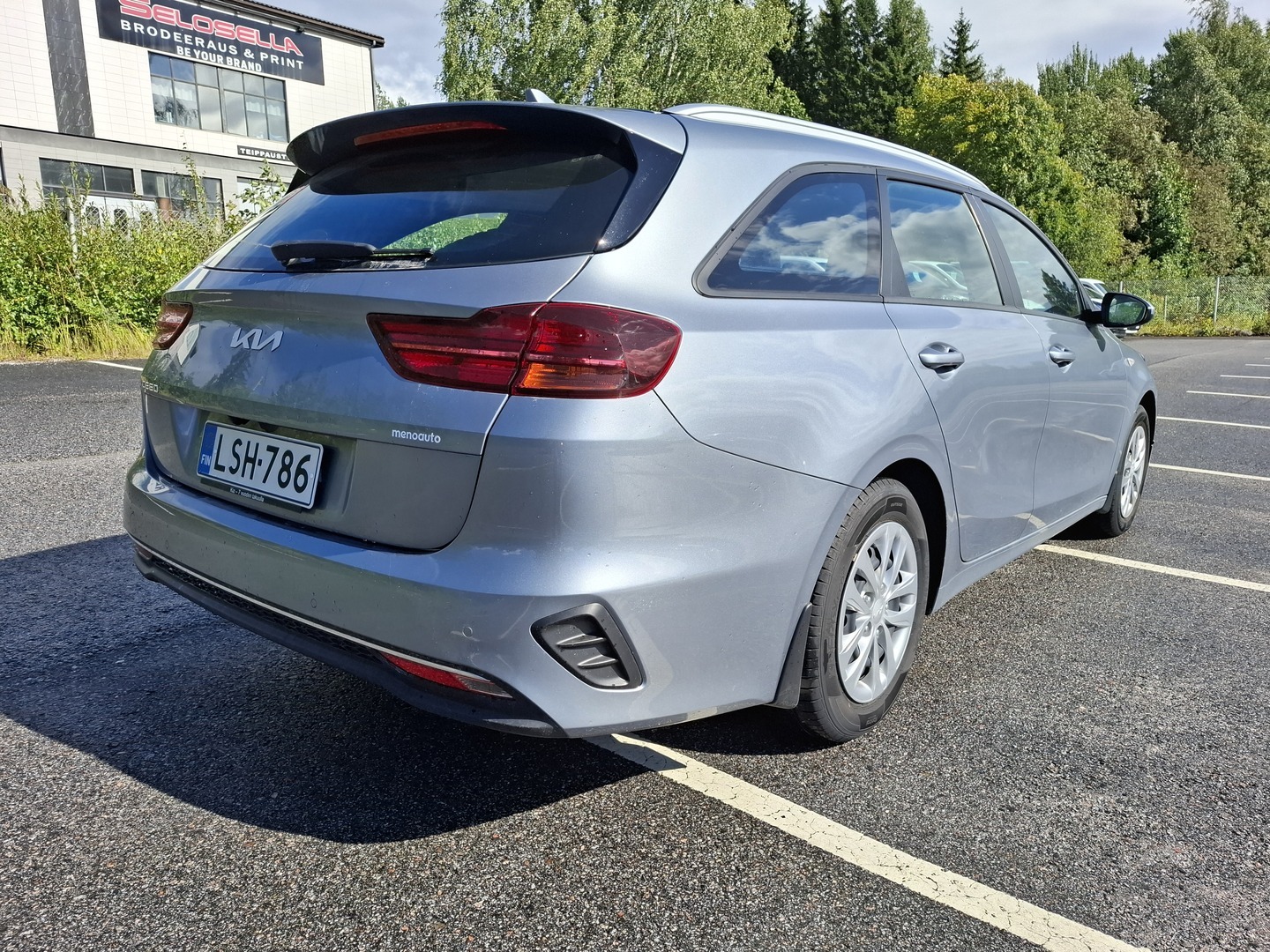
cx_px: 635
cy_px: 476
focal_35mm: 23
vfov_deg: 58.9
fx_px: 844
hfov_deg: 73.9
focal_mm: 5.54
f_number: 1.8
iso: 50
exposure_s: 1/2049
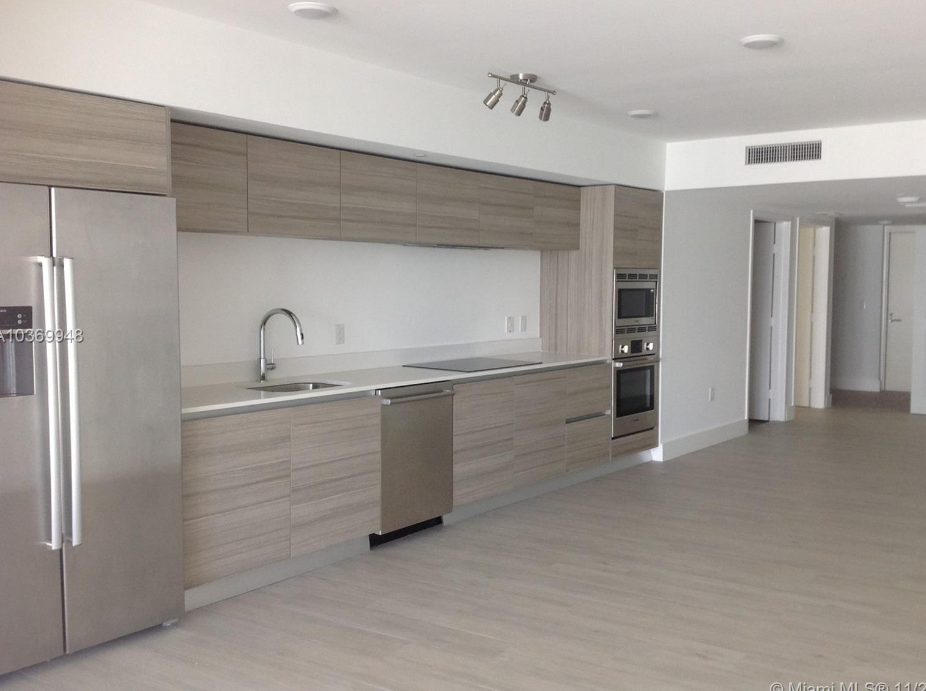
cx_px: 480
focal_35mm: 37
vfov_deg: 38.5
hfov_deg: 50.2
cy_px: 337
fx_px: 988
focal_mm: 4.28
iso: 64
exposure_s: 1/40
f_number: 2.4
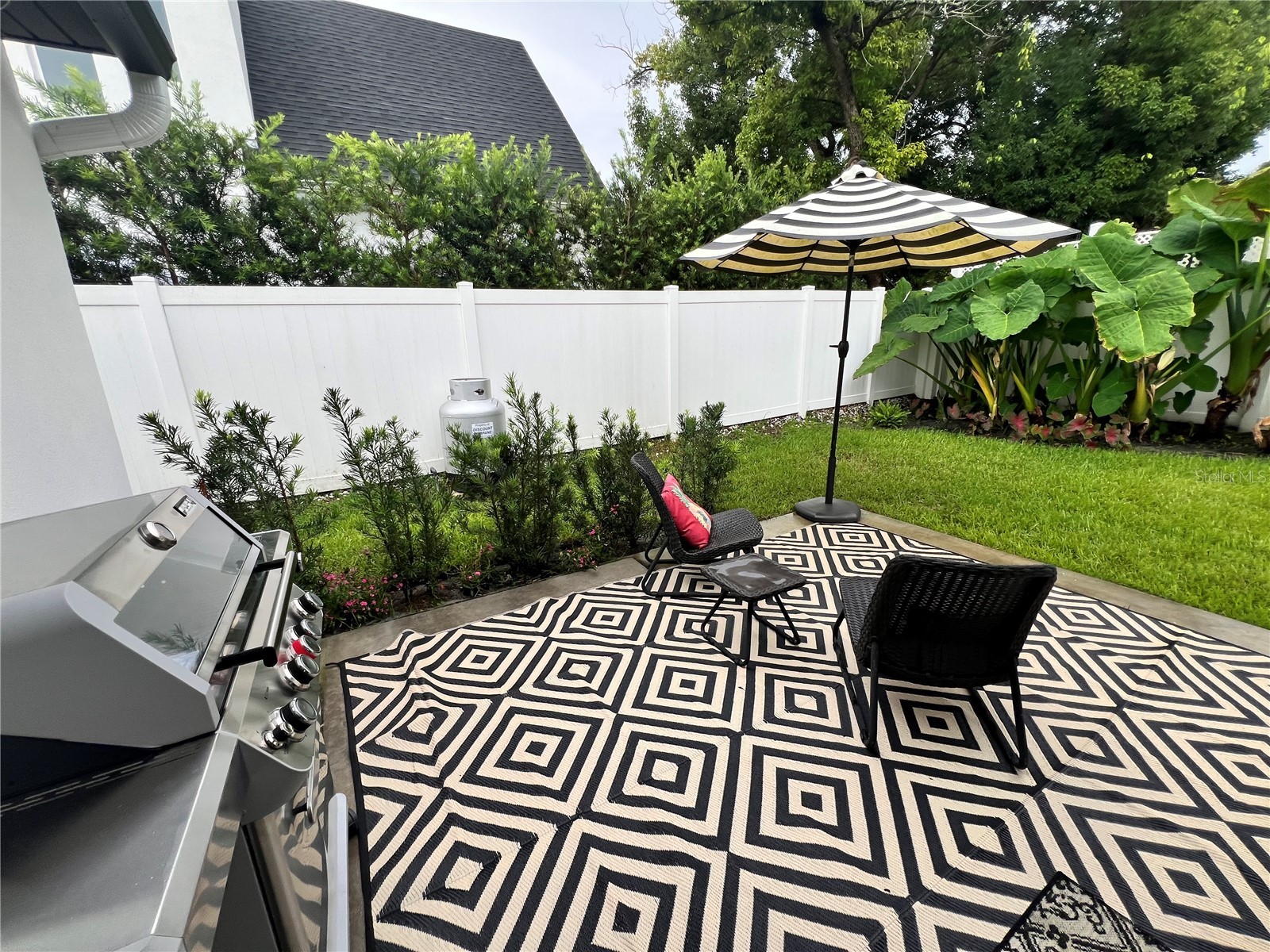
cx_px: 635
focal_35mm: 13
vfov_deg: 89.9
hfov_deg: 106.2
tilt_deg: -16.6
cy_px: 476
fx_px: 477
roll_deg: +2.2
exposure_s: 1/186
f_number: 1.8
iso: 32
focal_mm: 1.57
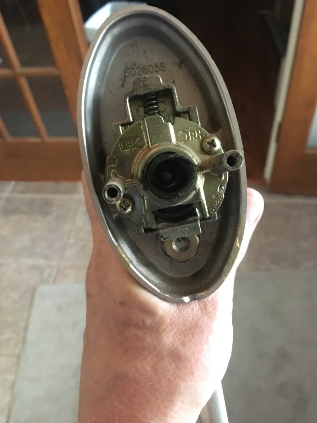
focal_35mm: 29
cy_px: 212
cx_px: 158
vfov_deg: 61.7
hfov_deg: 48.2
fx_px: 354
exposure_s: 1/15
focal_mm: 4.15
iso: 400
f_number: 2.2
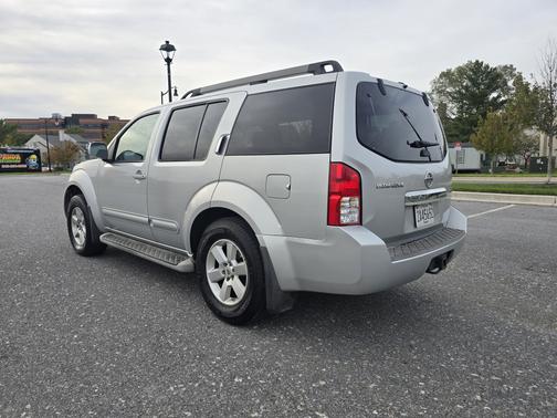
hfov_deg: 73.9
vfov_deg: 58.9
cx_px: 278
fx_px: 370
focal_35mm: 23
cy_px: 209
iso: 12
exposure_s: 1/300
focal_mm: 6.3
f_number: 1.7
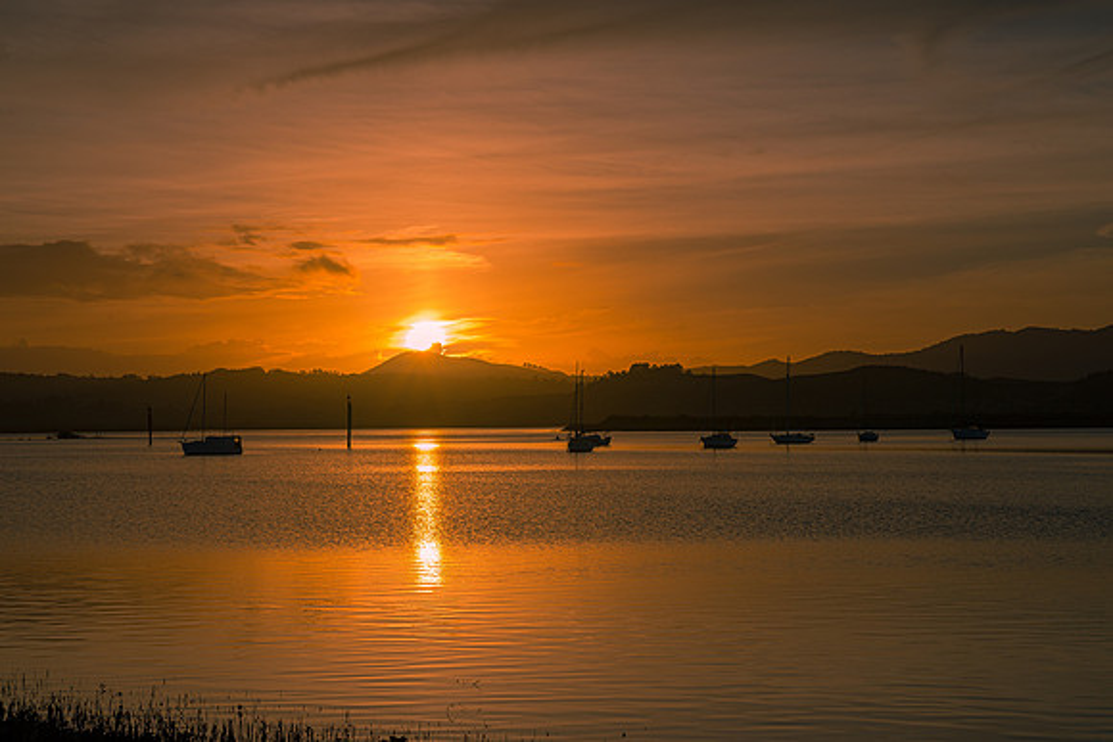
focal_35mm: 70
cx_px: 556
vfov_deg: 19.5
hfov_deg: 28.8
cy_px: 371
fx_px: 2165
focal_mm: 70
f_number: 13
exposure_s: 1/800
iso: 100
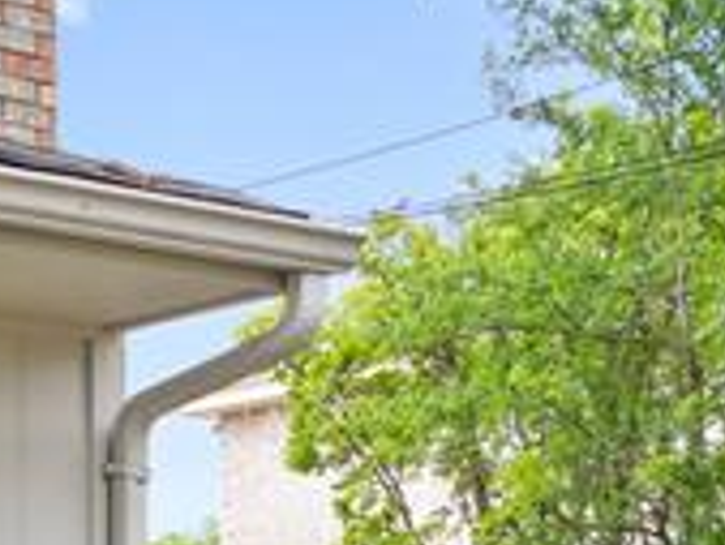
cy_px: 828
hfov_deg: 18.3
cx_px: -412
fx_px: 1949
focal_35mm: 93
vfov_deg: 14.7
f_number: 7.1
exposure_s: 1/60
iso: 800
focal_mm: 16
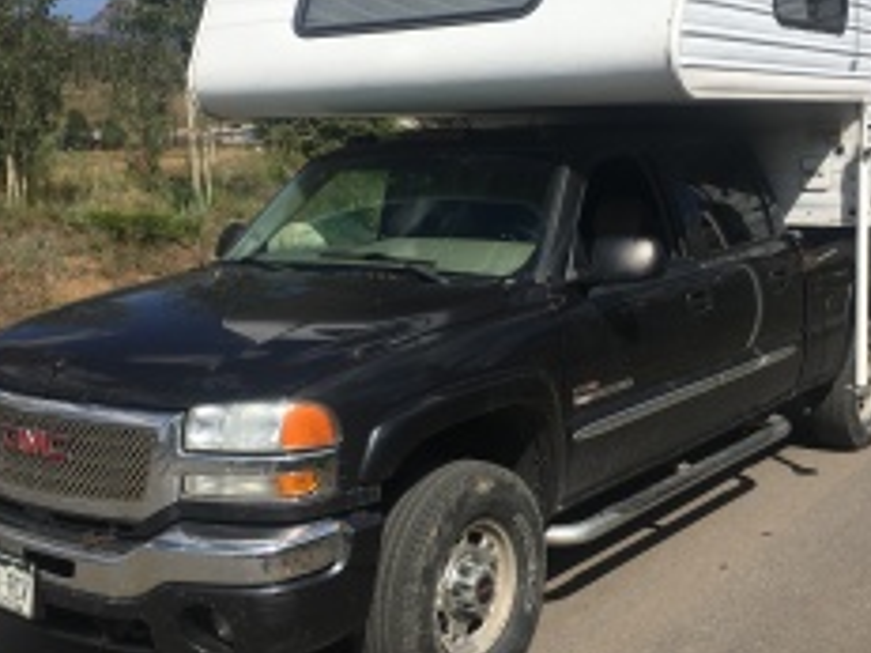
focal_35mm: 46
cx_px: 513
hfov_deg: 41.1
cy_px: 268
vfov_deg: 31.4
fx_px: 1157
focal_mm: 4.15
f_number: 2.2
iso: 25
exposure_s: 1/3205
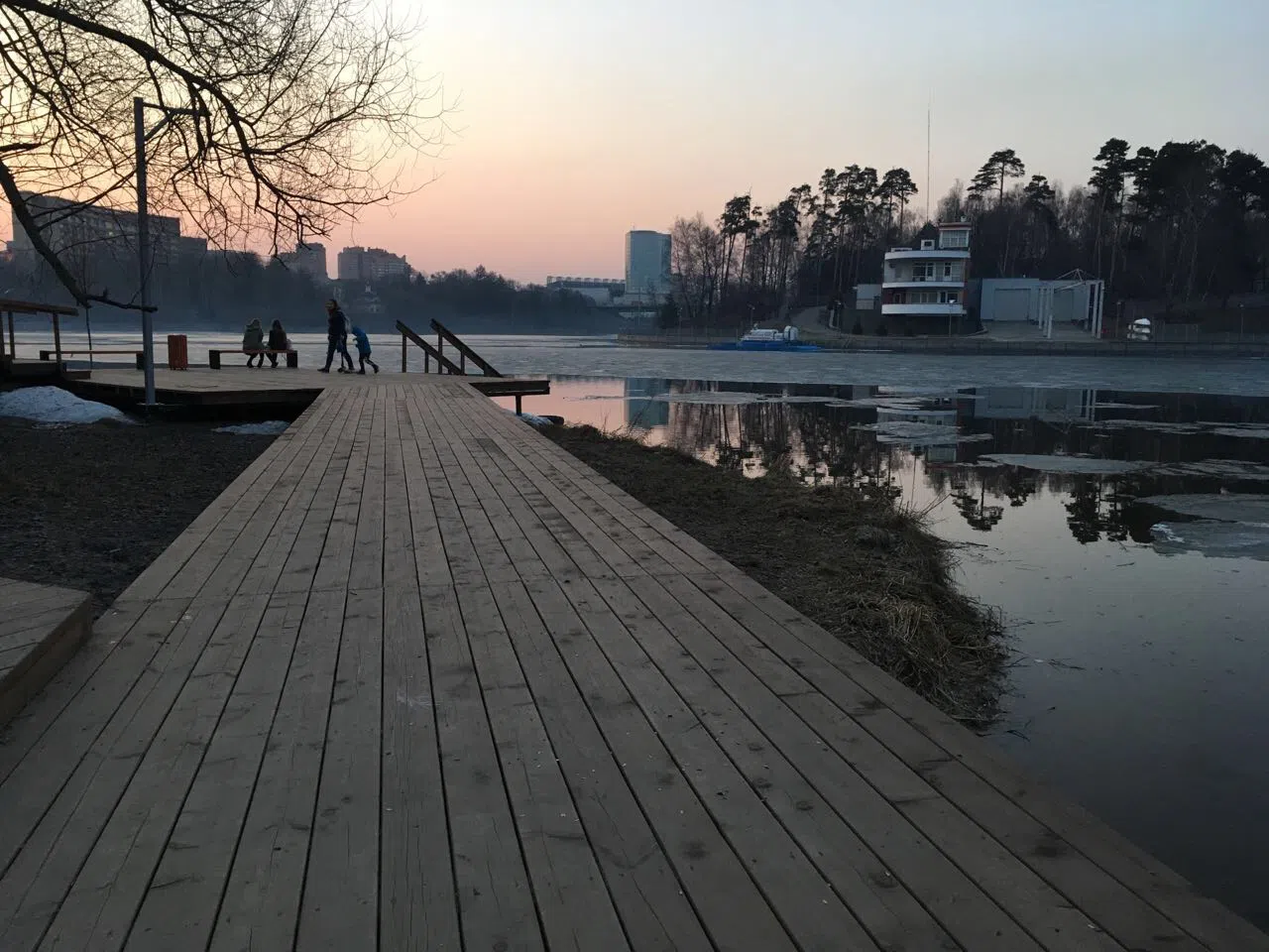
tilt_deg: -9.1
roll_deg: +1.2
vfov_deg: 48.2
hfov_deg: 61.7
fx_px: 1063
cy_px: 476
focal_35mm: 29
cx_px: 634
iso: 50
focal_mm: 4.15
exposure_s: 1/33
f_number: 2.2
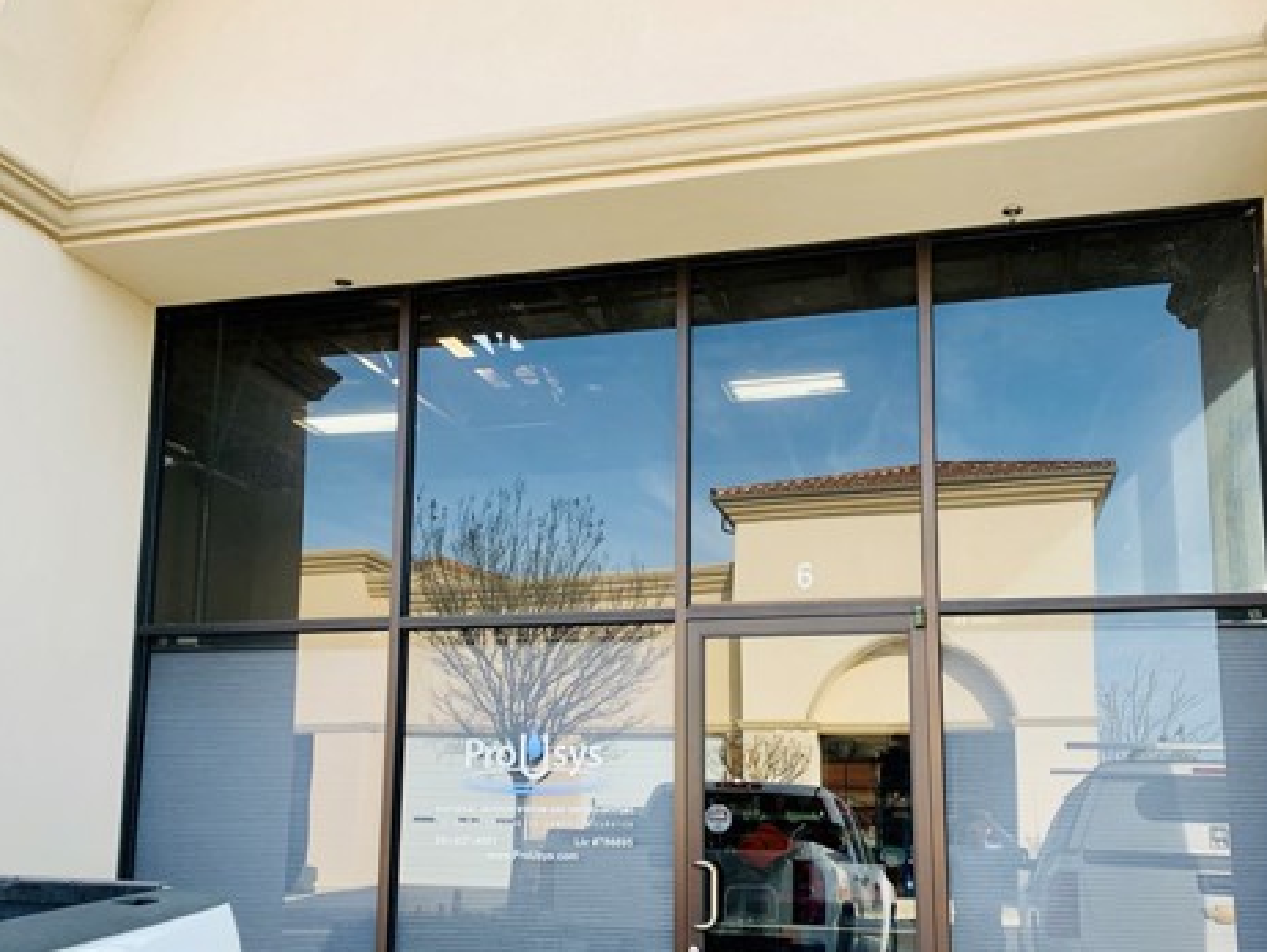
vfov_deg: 39.4
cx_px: 634
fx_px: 1318
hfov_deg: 51.3
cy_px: 604
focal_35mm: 36
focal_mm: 4.25
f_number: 1.8
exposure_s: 1/206
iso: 25
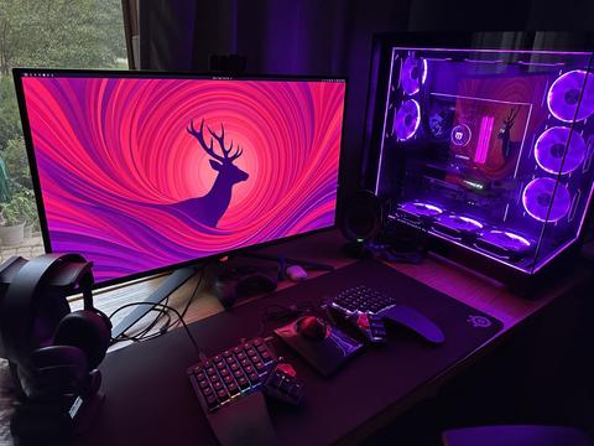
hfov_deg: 71.6
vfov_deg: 56.8
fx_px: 412
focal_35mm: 24
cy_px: 223
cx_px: 297
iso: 640
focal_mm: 6.86
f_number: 1.78
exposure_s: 1/60
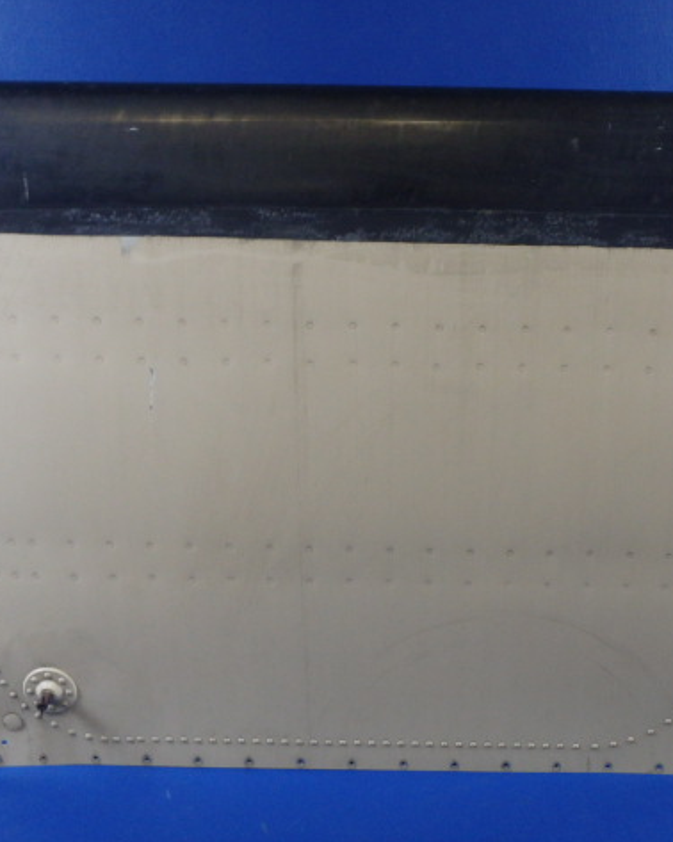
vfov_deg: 49.1
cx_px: 358
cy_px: 420
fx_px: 922
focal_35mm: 37
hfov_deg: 40.1
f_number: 3.9
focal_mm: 5
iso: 400
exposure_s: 1/30
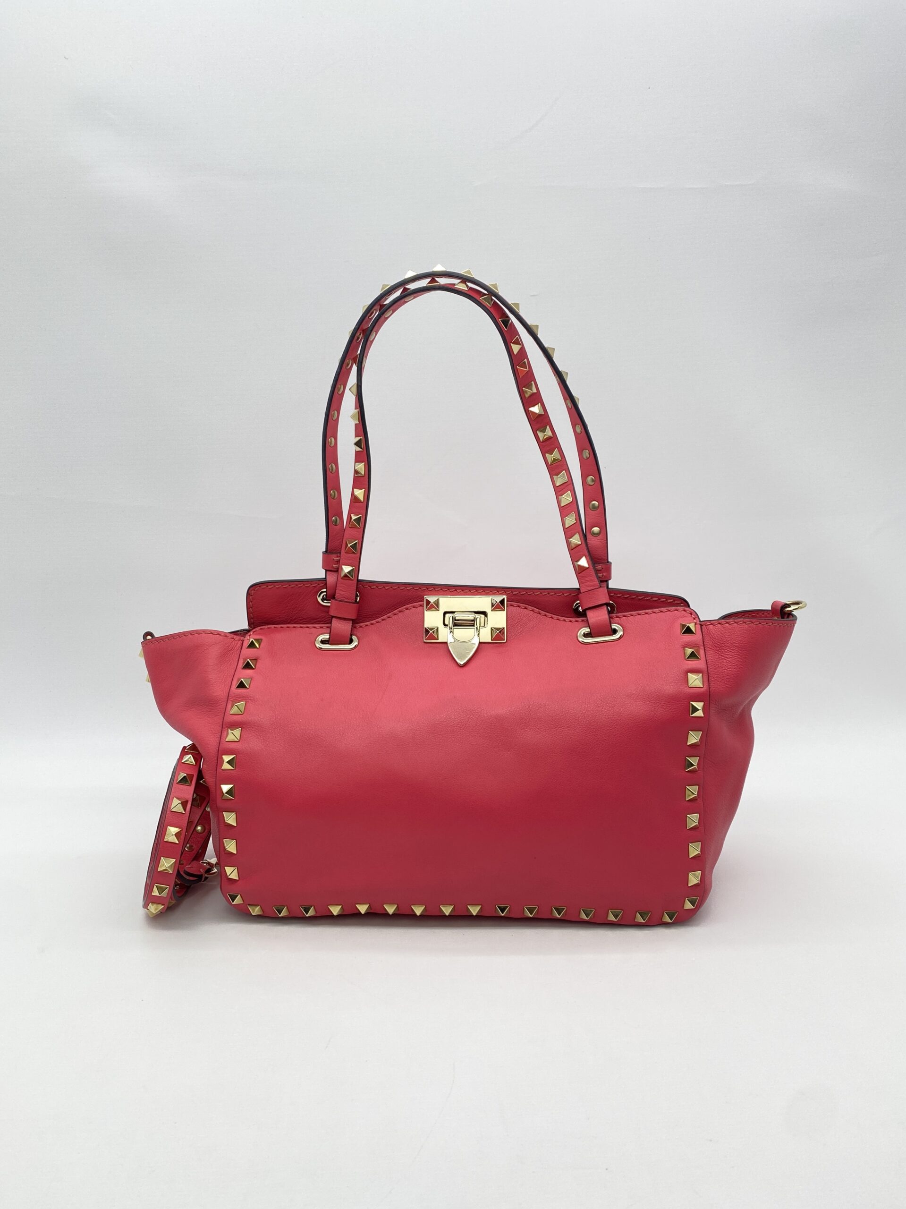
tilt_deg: -9.8
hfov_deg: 53.0
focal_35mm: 26
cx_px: 453
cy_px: 604
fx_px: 908
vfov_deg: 67.3
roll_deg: +0.5
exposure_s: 1/111
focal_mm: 4.25
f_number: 1.8
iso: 32
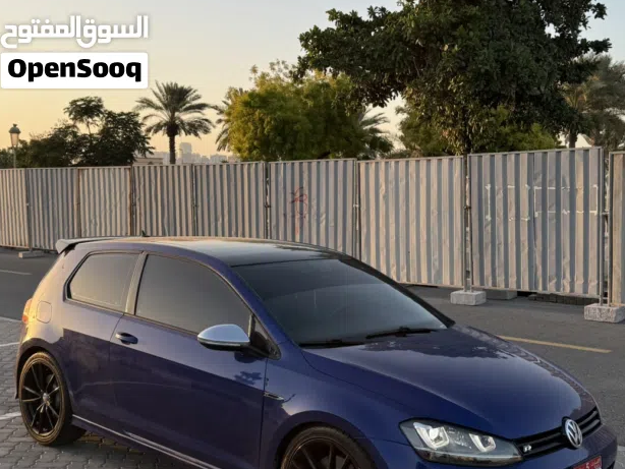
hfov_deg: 69.3
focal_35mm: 25
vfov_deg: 54.9
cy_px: 235
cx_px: 301
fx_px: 452
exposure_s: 1/967
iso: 80
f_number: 1.78
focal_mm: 6.76
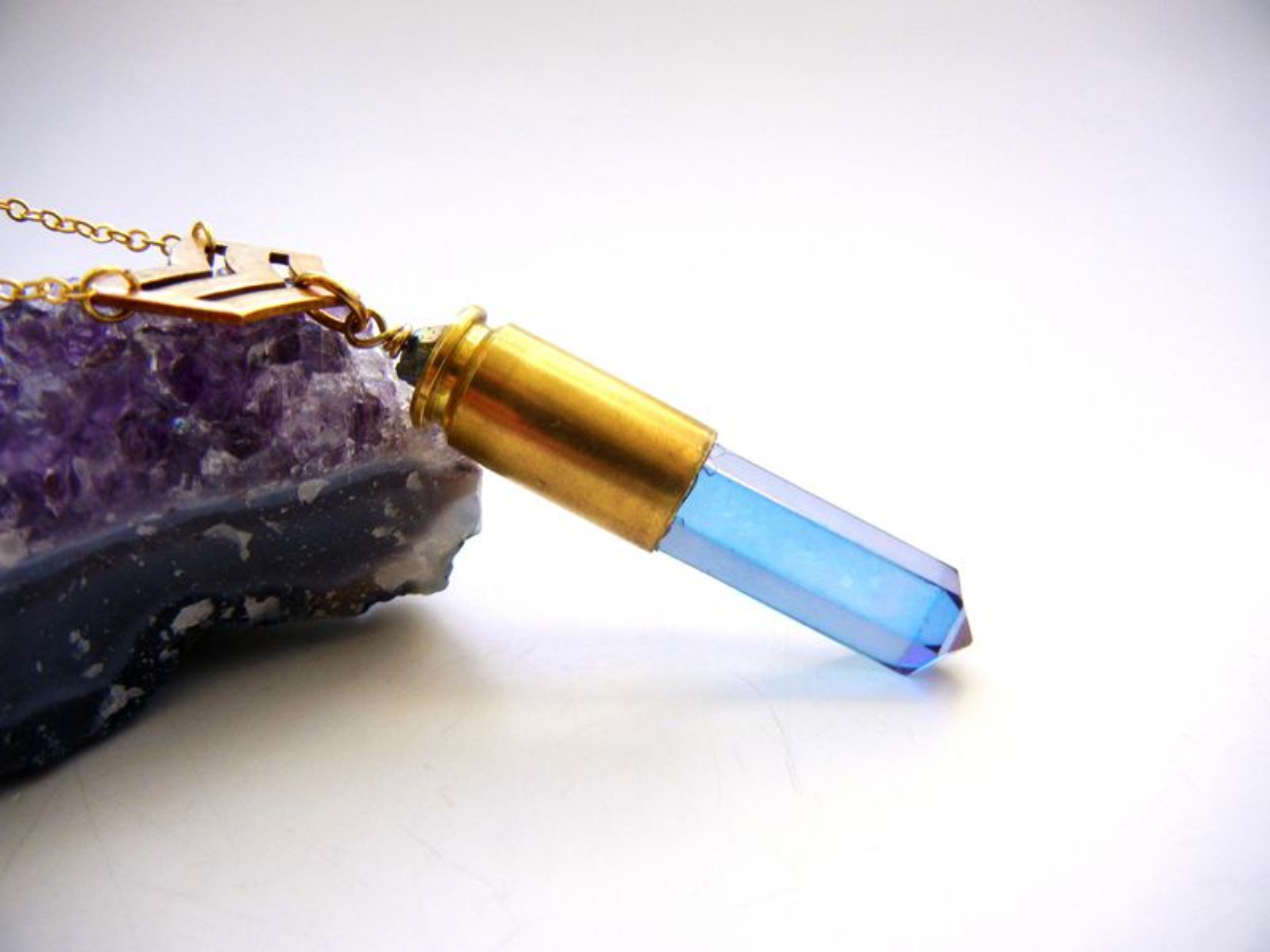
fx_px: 1101
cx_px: 635
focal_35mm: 30
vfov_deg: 46.8
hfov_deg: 60.0
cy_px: 476
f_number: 3.5
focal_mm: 5.4
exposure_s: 1/30
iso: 192
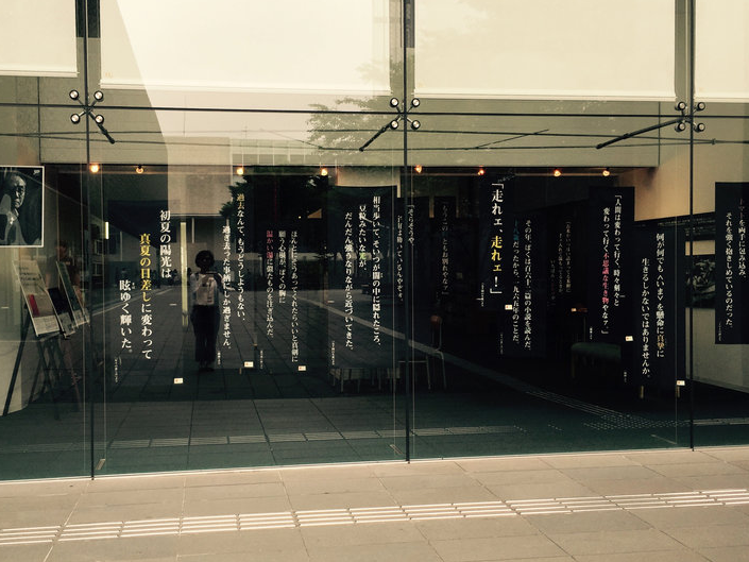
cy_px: 293
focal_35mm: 37
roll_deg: -0.4
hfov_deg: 50.1
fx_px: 801
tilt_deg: -1.1
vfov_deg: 38.7
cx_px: 337
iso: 32
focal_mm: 4.15
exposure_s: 1/344
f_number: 2.2
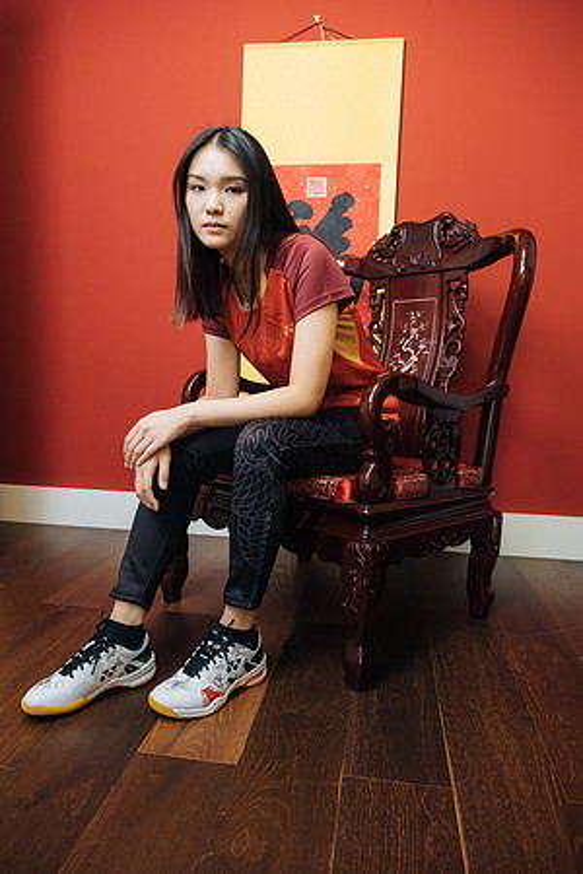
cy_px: 437
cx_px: 292
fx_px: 583
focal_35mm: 24
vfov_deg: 73.7
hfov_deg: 53.1
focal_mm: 16
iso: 1600
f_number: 3.2
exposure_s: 1/125
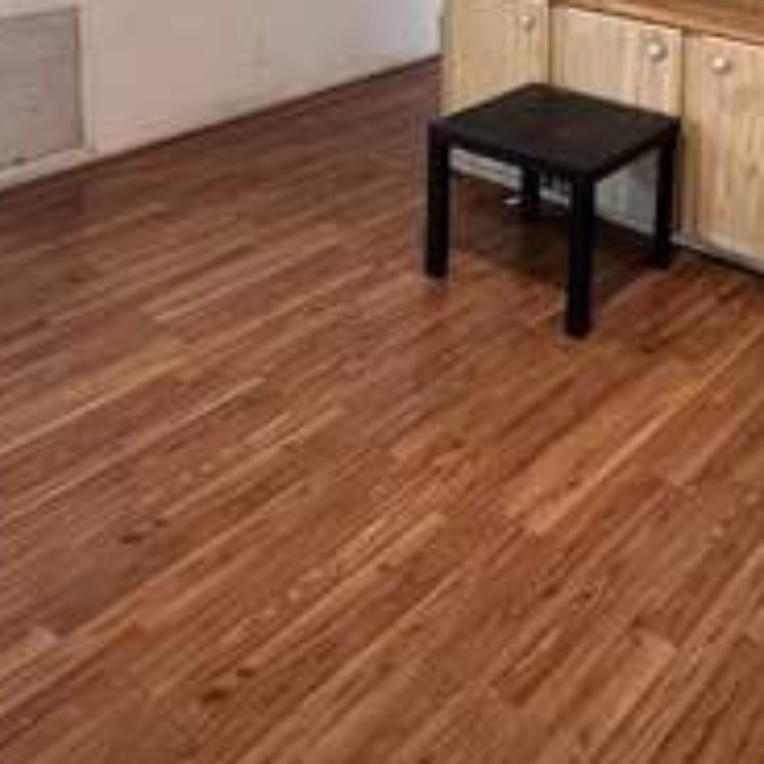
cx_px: 469
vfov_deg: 35.5
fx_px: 999
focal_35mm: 40
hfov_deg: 41.6
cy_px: -83
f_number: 1.8
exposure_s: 1/60
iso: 320
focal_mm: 1.57
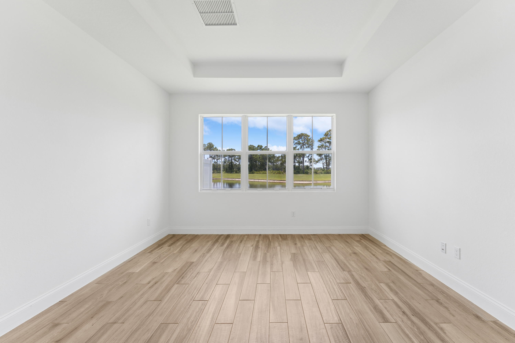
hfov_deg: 101.9
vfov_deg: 78.8
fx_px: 209
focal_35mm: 15
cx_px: 258
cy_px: 172
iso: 250
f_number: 8
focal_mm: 14.6
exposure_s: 1/30
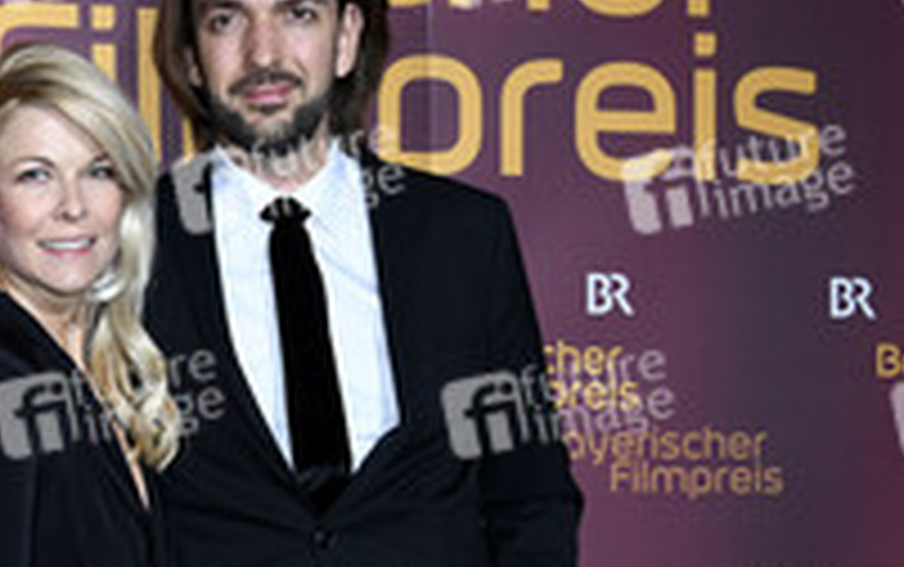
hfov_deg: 18.1
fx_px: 2811
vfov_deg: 11.4
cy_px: 518
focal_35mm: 114
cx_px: 169
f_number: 6.3
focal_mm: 50
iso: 500
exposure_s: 1/125
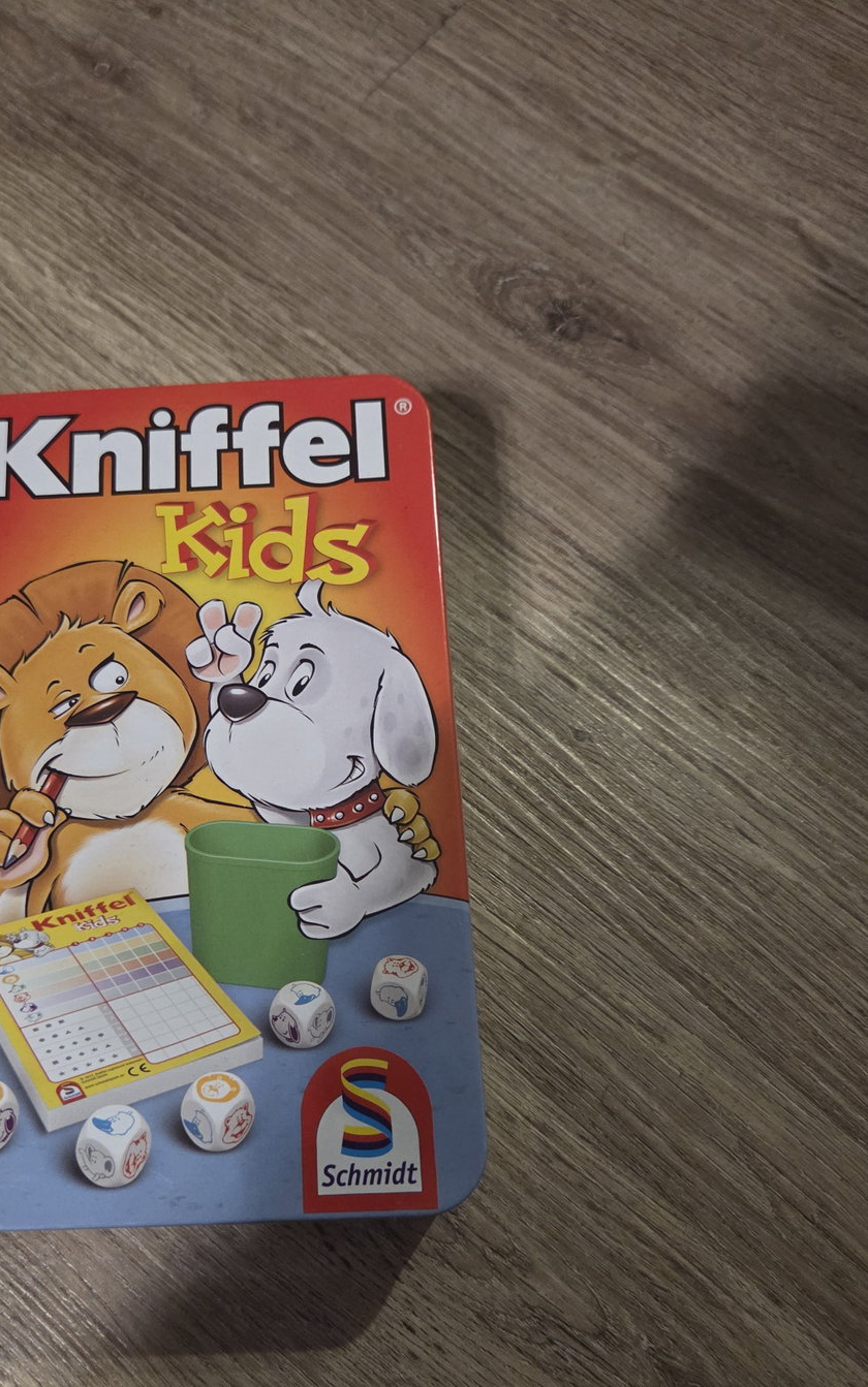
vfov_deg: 62.8
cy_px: 729
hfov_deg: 41.4
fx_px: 1135
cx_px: 308
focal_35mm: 30
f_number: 1.8
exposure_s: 1/101
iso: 2000
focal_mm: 5.4
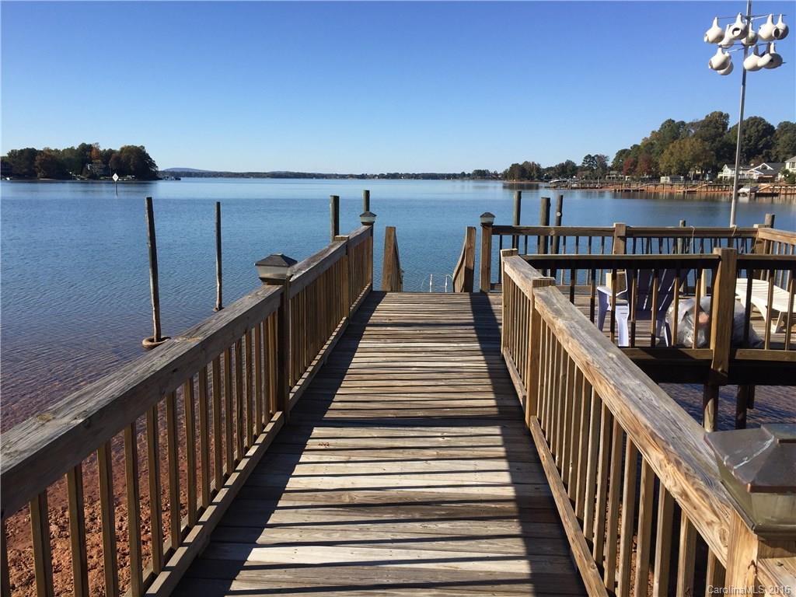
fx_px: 667
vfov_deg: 48.2
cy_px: 298
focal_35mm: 29
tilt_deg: -8.8
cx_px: 398
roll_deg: -0.7
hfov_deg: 61.7
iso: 32
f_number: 2.2
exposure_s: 1/1721
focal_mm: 4.15
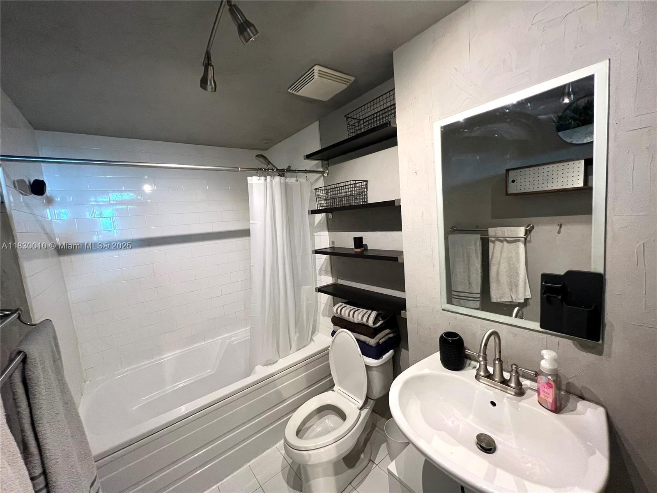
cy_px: 246
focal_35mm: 13
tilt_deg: -6.5
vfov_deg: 89.9
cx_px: 328
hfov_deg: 106.2
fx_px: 247
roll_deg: +4.5
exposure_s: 1/60
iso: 320
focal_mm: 1.57
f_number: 1.8
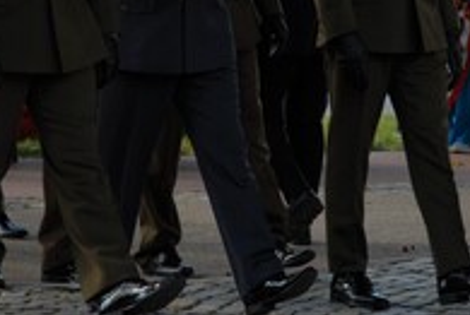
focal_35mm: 228
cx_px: 227
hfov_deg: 9.0
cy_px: 7
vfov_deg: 6.0
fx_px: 2983
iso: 250
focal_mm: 70
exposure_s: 1/400
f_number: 5.6
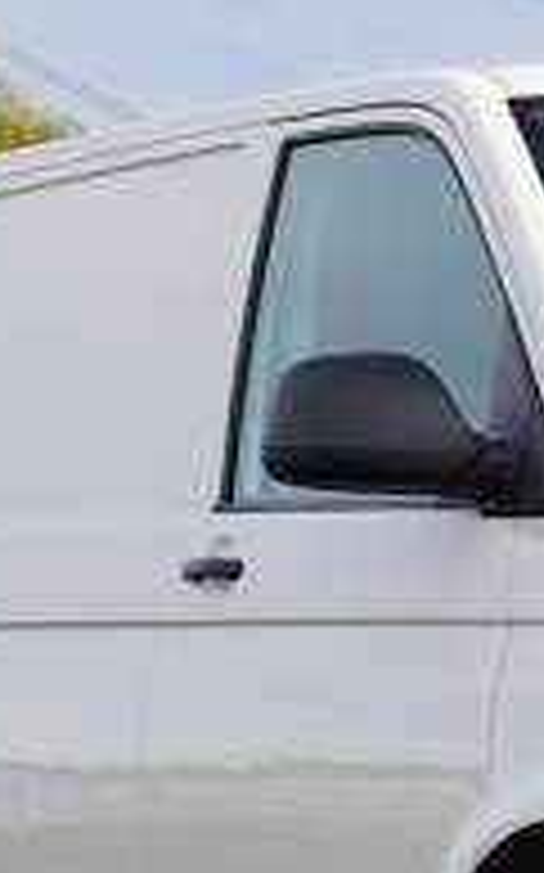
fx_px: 5385
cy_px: 652
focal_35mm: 227
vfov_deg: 9.2
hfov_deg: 5.7
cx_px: 728
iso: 100
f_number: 8
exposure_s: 1/100
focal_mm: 45
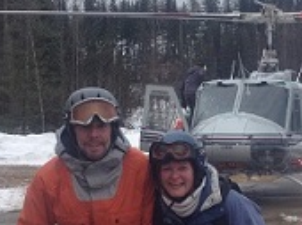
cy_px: 175
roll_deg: +0.2
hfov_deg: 19.0
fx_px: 897
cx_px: 211
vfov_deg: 14.3
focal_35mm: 103
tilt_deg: -2.6
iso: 50
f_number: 2.4
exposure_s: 1/746
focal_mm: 4.28
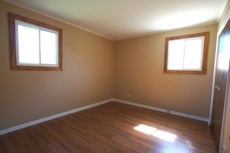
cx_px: 115
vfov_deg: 71.9
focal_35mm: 16
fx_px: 105
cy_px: 76
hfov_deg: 95.1
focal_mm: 11
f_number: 4.5
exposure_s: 1/160
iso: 1600
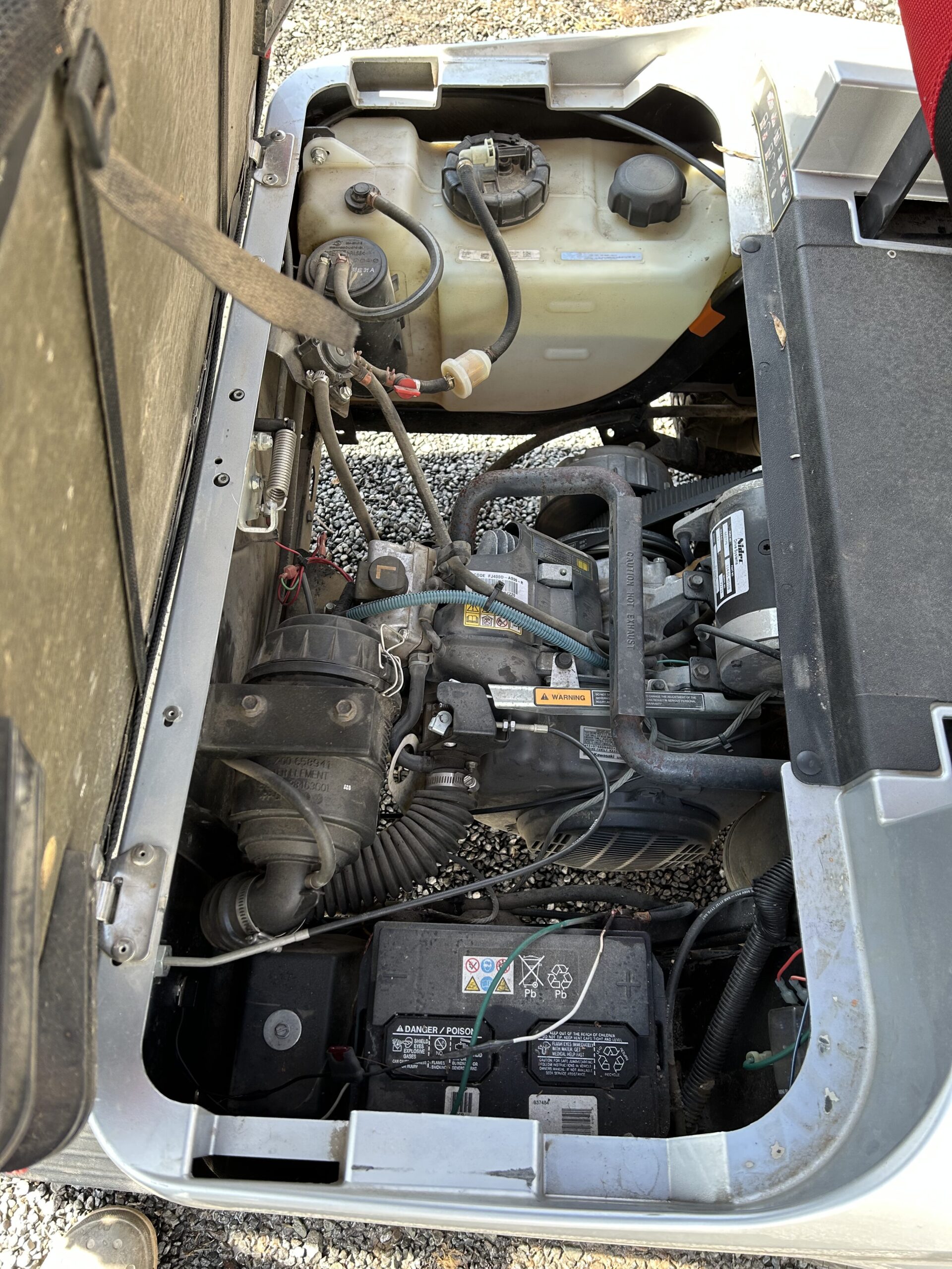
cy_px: 634
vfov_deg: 67.3
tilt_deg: -63.4
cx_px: 476
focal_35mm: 26
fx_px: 953
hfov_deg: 53.1
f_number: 1.5
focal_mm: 5.7
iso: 40
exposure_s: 1/121
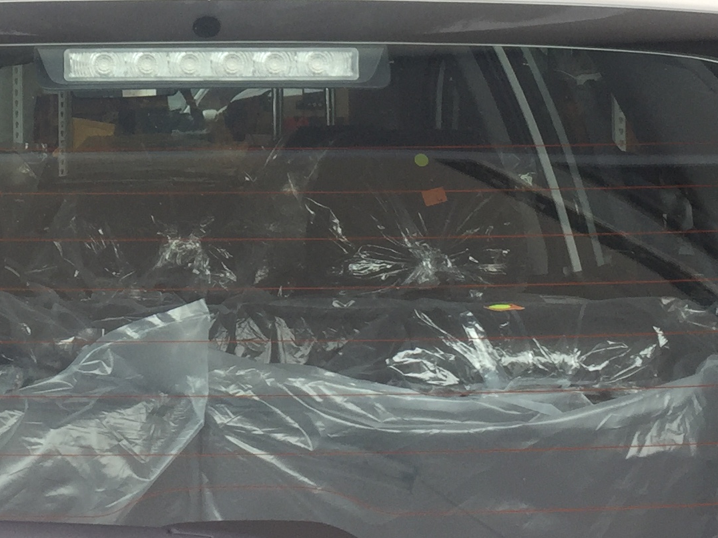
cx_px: 137
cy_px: -37
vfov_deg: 16.3
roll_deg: -1.0
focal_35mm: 88
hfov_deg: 22.0
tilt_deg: +1.2
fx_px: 1825
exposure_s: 1/114
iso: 32
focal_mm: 4.15
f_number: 2.2
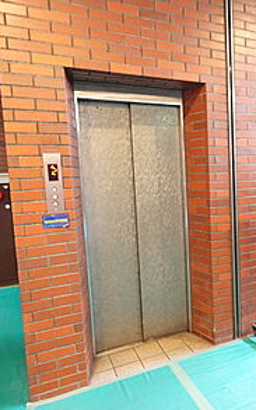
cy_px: 204
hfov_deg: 42.3
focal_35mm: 28
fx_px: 313
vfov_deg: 66.5
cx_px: 208
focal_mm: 6.9
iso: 1250
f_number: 1.8
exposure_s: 1/40
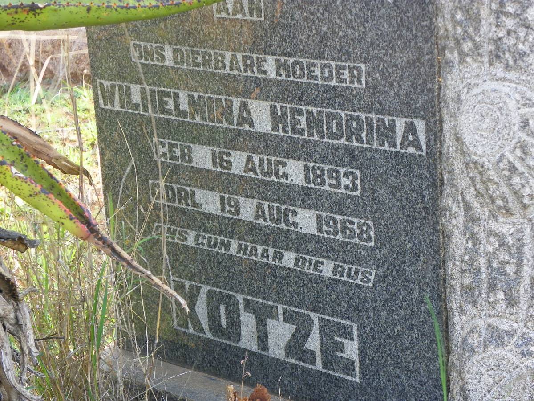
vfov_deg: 16.4
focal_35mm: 90
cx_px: 267
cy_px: 200
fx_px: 1388
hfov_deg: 21.8
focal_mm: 16
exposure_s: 1/60
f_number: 4
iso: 80
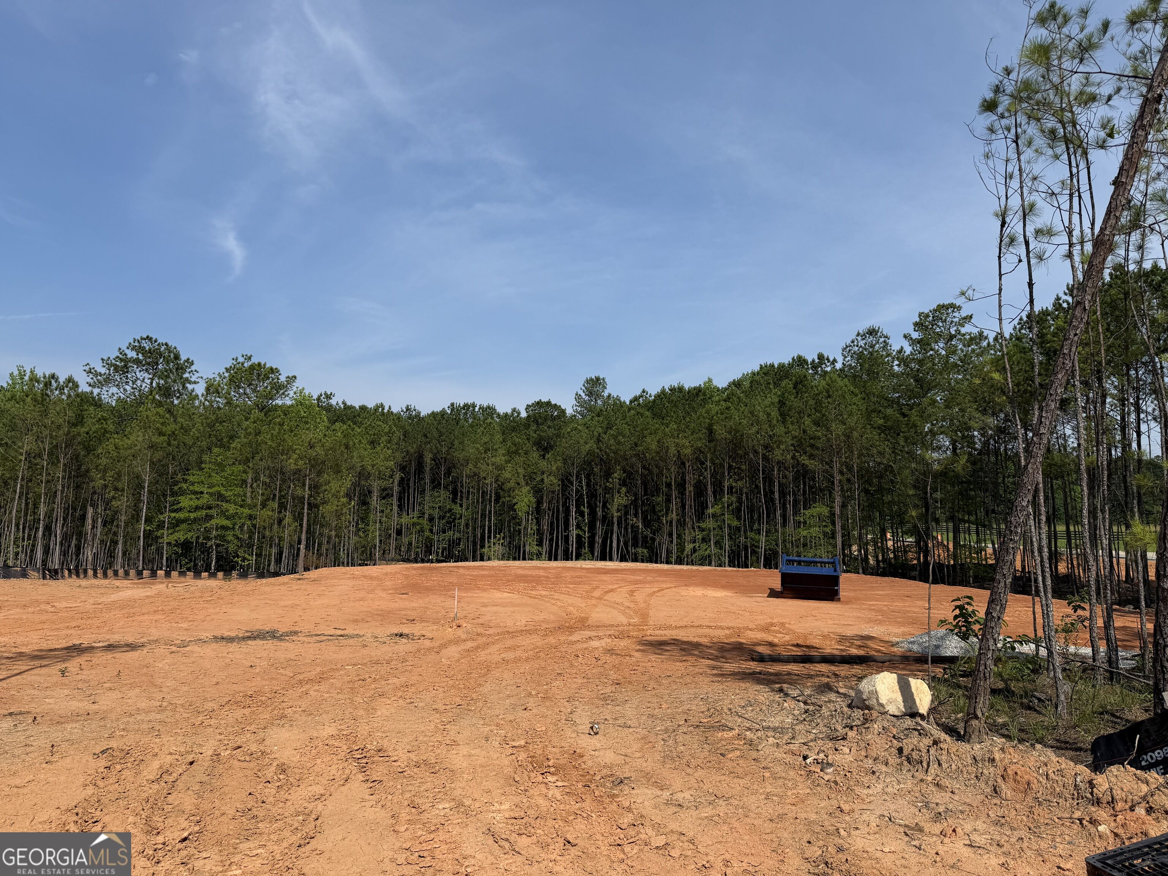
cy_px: 438
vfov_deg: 56.8
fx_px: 810
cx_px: 584
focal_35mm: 24
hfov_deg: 71.6
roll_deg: -1.3
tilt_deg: +5.5
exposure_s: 1/6173
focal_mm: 6.76
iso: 80
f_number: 1.78
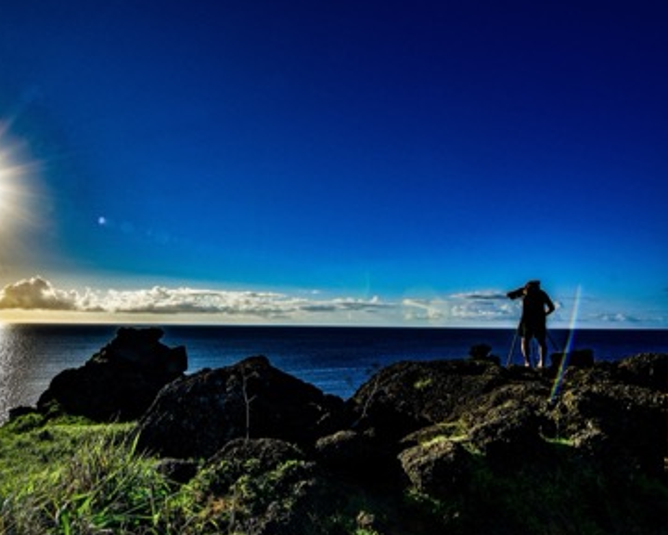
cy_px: 249
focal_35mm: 21
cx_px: 225
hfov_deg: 76.2
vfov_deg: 66.4
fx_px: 408
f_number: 13
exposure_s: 1/400
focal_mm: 11
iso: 100
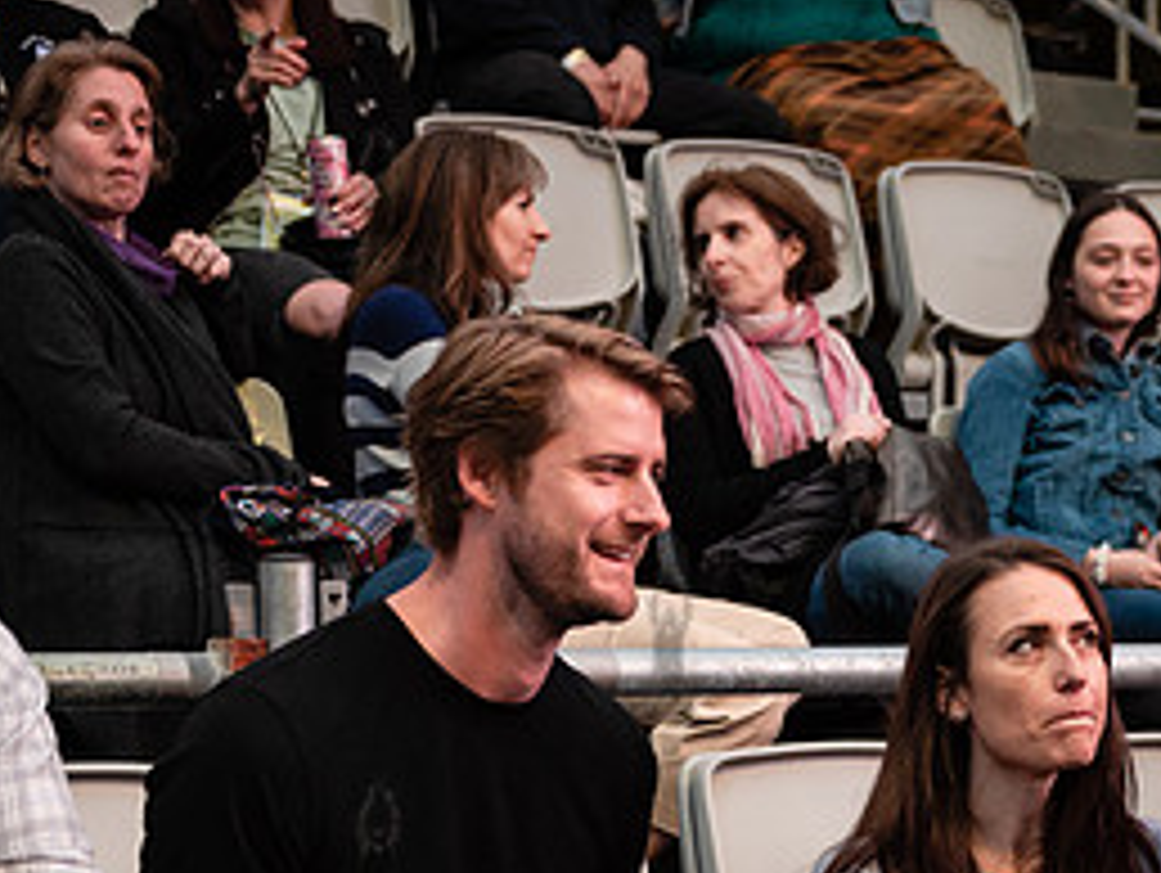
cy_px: 762
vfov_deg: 14.0
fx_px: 3525
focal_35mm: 105
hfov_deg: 18.2
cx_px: 1163
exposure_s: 1/160
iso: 1000
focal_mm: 44
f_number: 3.2
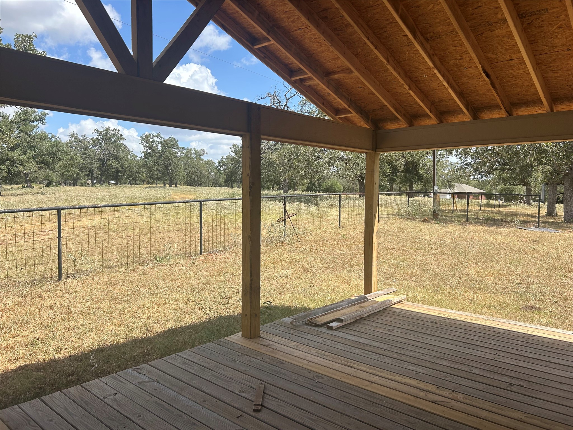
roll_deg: +0.1
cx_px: 286
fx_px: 430
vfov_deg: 53.1
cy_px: 215
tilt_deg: -1.4
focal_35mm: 26
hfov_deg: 67.3
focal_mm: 5.7
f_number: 1.5
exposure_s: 1/2571
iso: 50
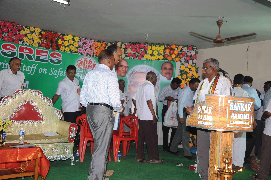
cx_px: 136
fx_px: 293
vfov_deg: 34.1
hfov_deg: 49.6
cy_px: 90
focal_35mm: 39
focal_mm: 26
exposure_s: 1/125
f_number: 6.3
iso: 400
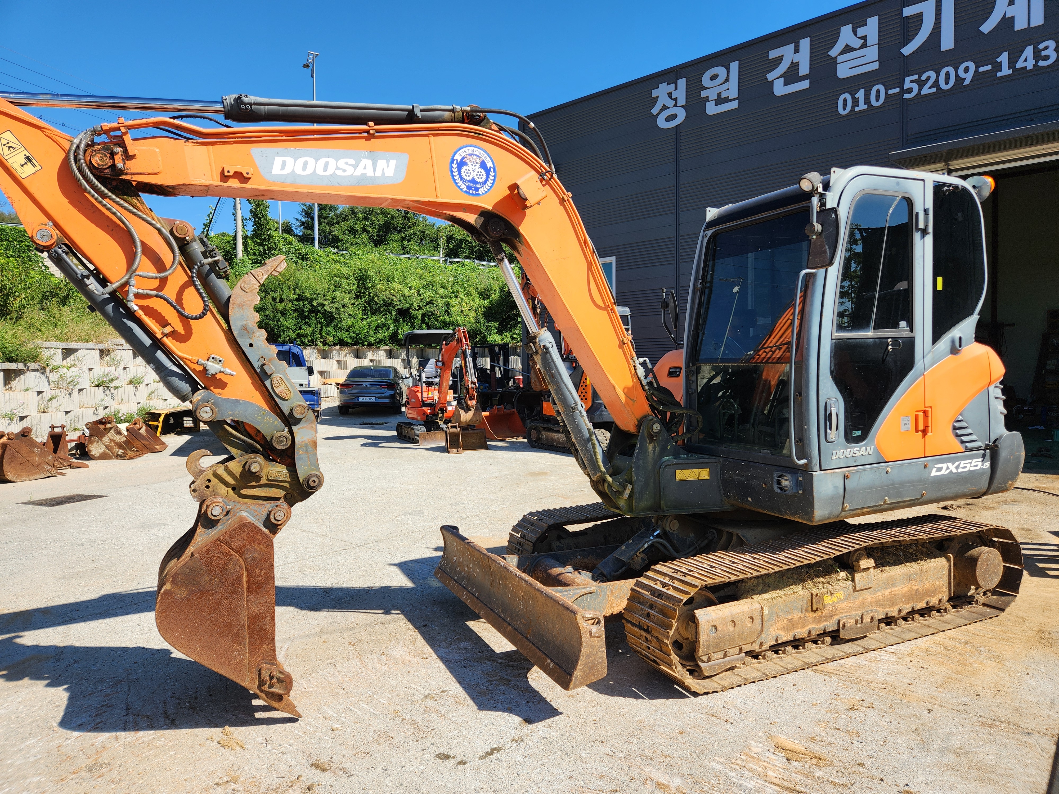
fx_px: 704
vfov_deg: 58.9
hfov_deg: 73.9
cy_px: 397
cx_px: 530
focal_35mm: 23
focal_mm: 5.4
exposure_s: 1/1232
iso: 20
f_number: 1.8
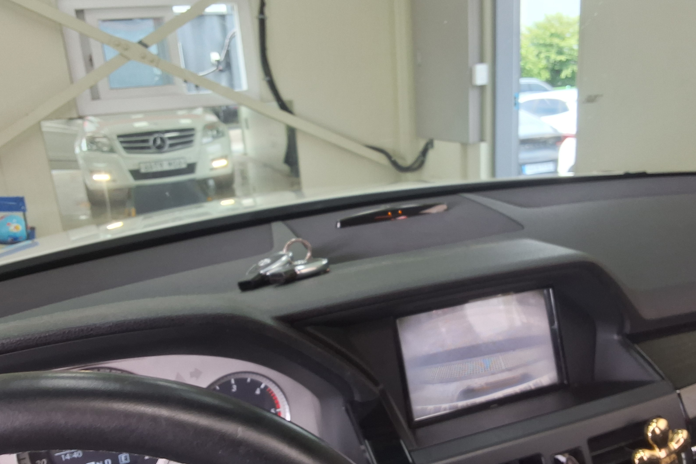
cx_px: 351
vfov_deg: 43.6
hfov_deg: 61.9
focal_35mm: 30
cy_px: 248
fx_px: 580
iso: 50
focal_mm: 2.91
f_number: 1.9
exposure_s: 1/40
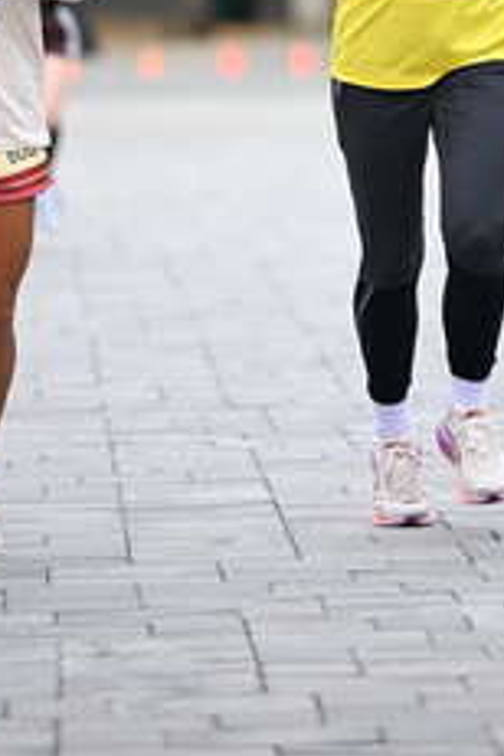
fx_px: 10016
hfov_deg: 2.9
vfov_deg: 4.3
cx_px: 345
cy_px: -115
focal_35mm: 477
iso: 640
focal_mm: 200
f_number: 2.8
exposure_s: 1/2000
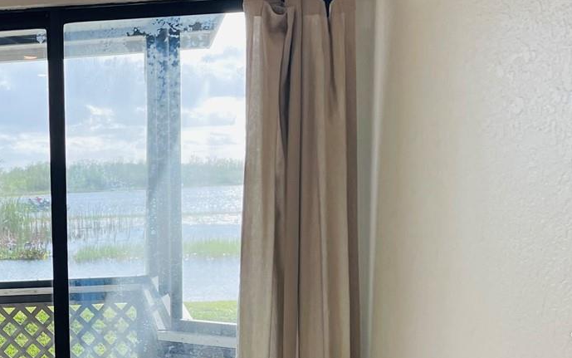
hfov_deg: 29.6
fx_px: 998
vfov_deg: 19.9
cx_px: -16
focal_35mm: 64
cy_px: 337
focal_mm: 5.1
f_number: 1.6
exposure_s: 1/332
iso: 32
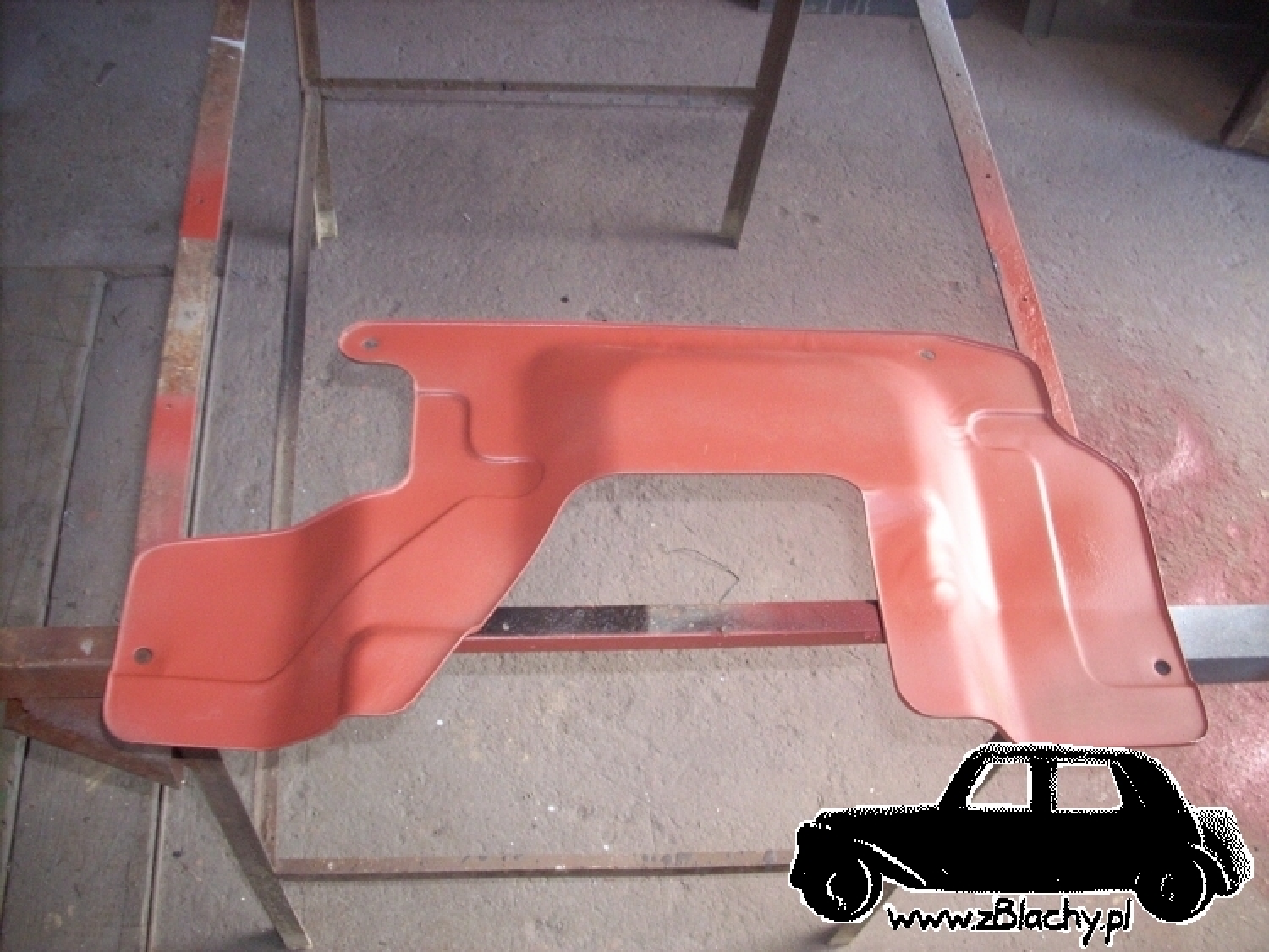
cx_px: 634
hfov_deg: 50.1
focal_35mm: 37
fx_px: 1357
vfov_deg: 38.7
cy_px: 476
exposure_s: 1/30
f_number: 2.8
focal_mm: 6.2
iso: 259
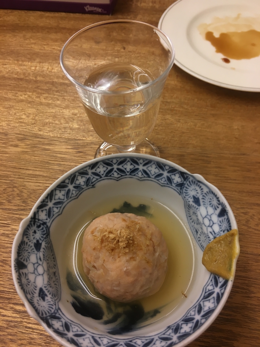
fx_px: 290
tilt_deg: -57.1
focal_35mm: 29
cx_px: 130
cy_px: 174
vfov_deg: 61.7
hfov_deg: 48.2
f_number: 2.2
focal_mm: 4.15
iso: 25
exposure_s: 1/33
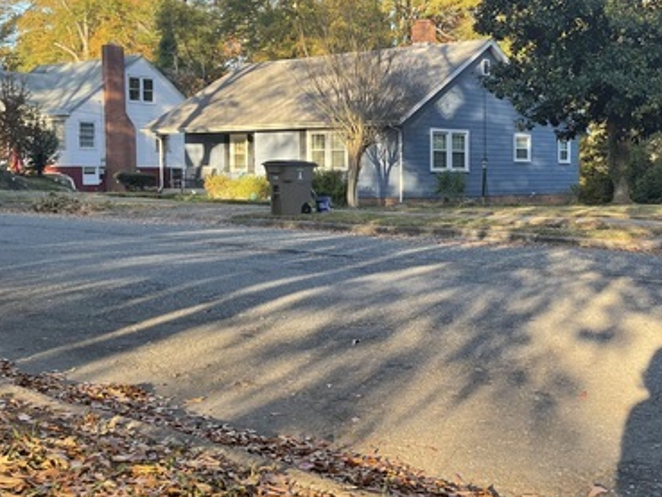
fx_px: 899
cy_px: 222
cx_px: 561
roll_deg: +0.0
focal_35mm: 47
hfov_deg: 38.4
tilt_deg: -3.9
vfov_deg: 30.9
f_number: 1.6
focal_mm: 5.1
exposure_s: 1/427
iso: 32
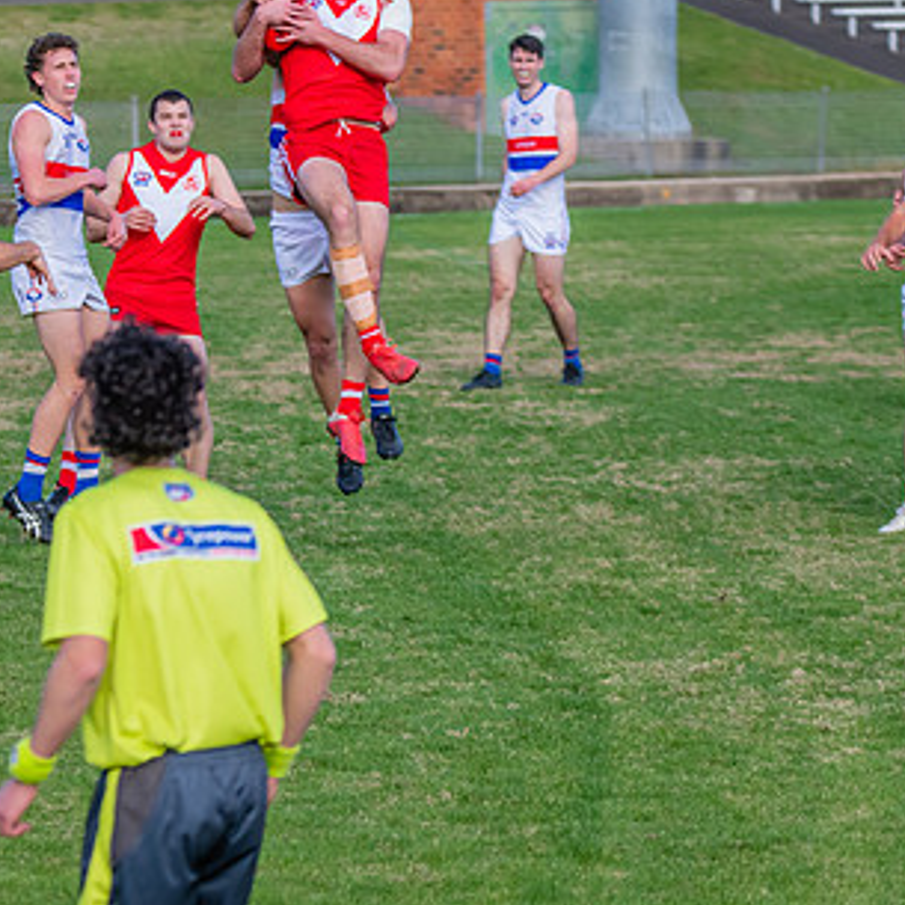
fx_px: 8844
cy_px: 308
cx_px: 162
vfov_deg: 5.9
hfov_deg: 5.9
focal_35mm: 299
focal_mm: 150
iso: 800
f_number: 5.6
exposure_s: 1/1600
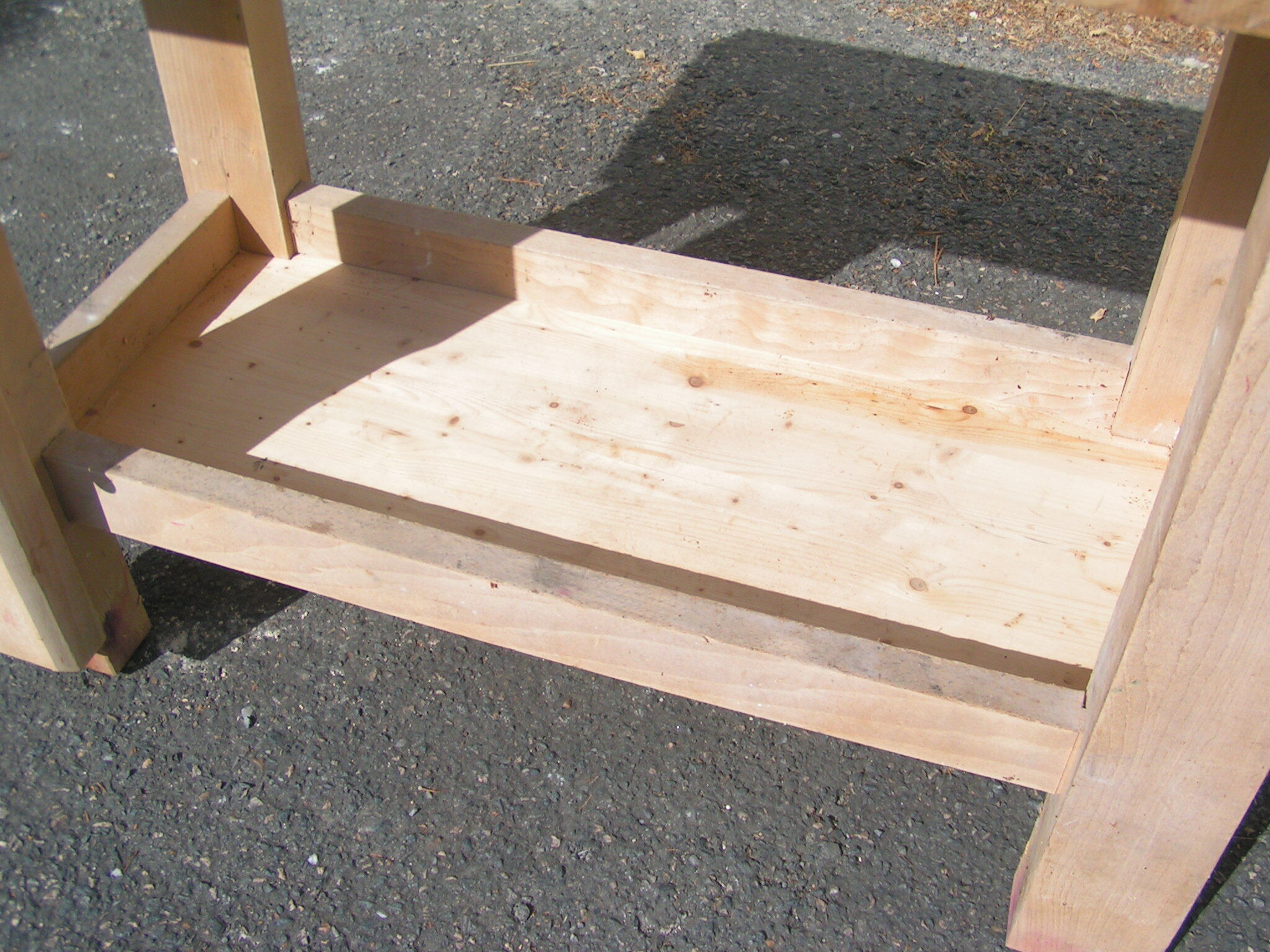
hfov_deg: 49.0
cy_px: 476
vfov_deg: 37.7
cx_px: 635
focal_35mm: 38
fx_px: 1394
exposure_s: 1/1000
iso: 50
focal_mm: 5.8
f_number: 4
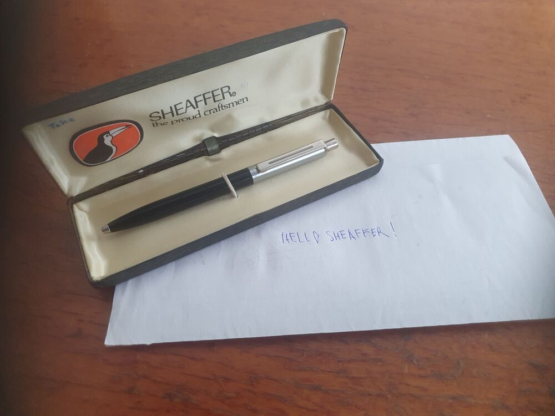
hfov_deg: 67.3
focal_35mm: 26
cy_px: 208
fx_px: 417
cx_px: 278
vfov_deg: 53.1
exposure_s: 1/50
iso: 250
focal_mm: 4.32
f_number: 1.5
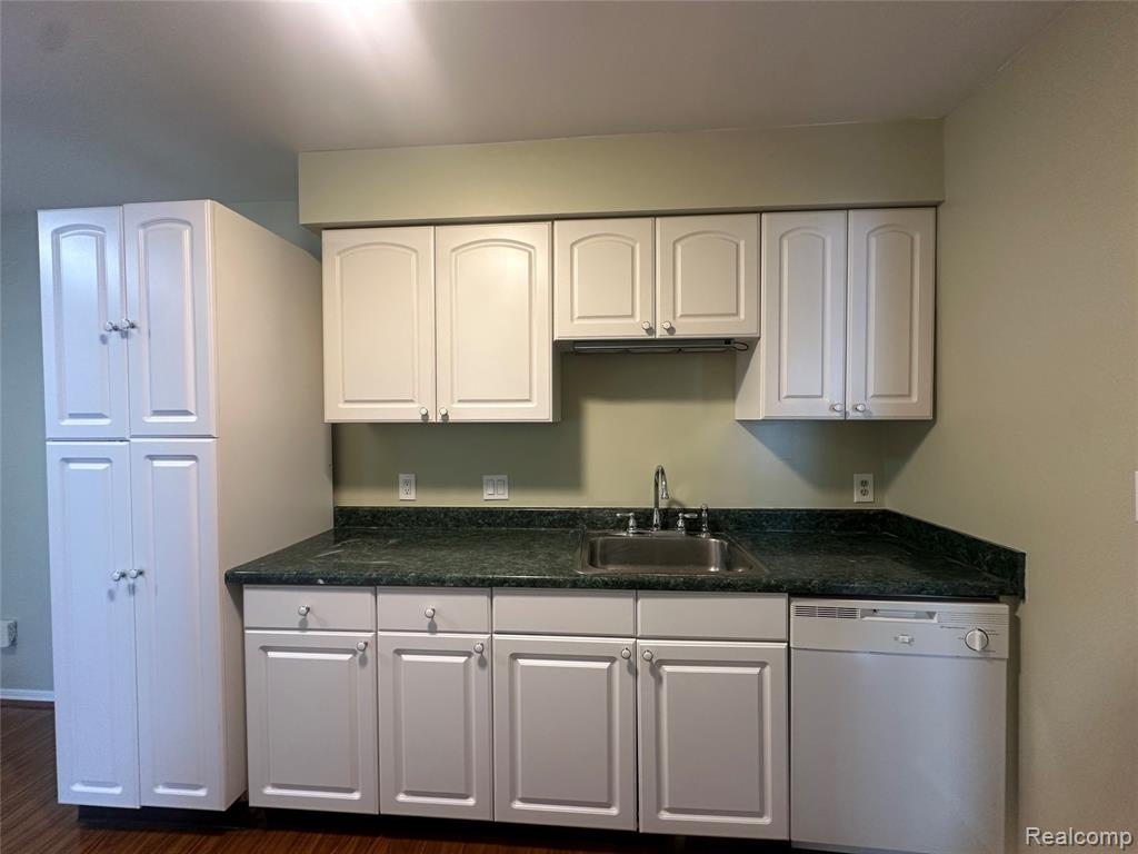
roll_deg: +0.7
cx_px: 569
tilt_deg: -1.2
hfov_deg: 102.1
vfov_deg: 85.7
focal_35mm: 14
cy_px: 427
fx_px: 460
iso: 160
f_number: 2.2
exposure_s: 1/60
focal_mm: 2.22
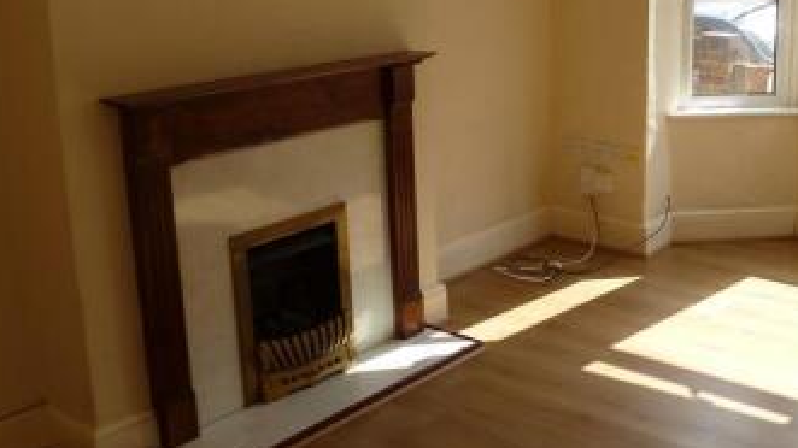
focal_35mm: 46
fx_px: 973
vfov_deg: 25.8
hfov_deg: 43.0
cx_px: 609
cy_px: 141
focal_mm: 4.3
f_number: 4
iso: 100
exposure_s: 1/160
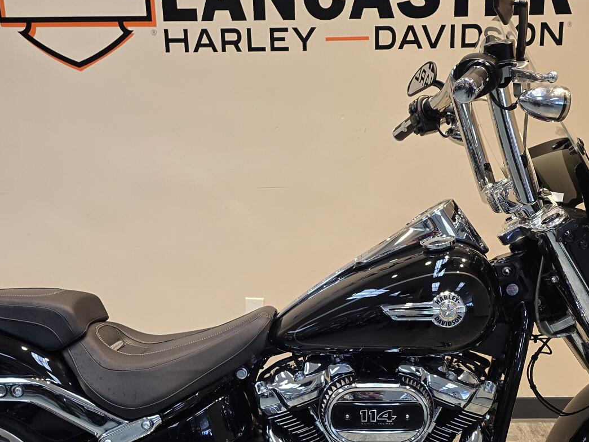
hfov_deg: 42.9
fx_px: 749
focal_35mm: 44
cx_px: 329
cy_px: 325
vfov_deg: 32.3
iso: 160
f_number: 1.7
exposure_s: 1/120
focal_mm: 6.3
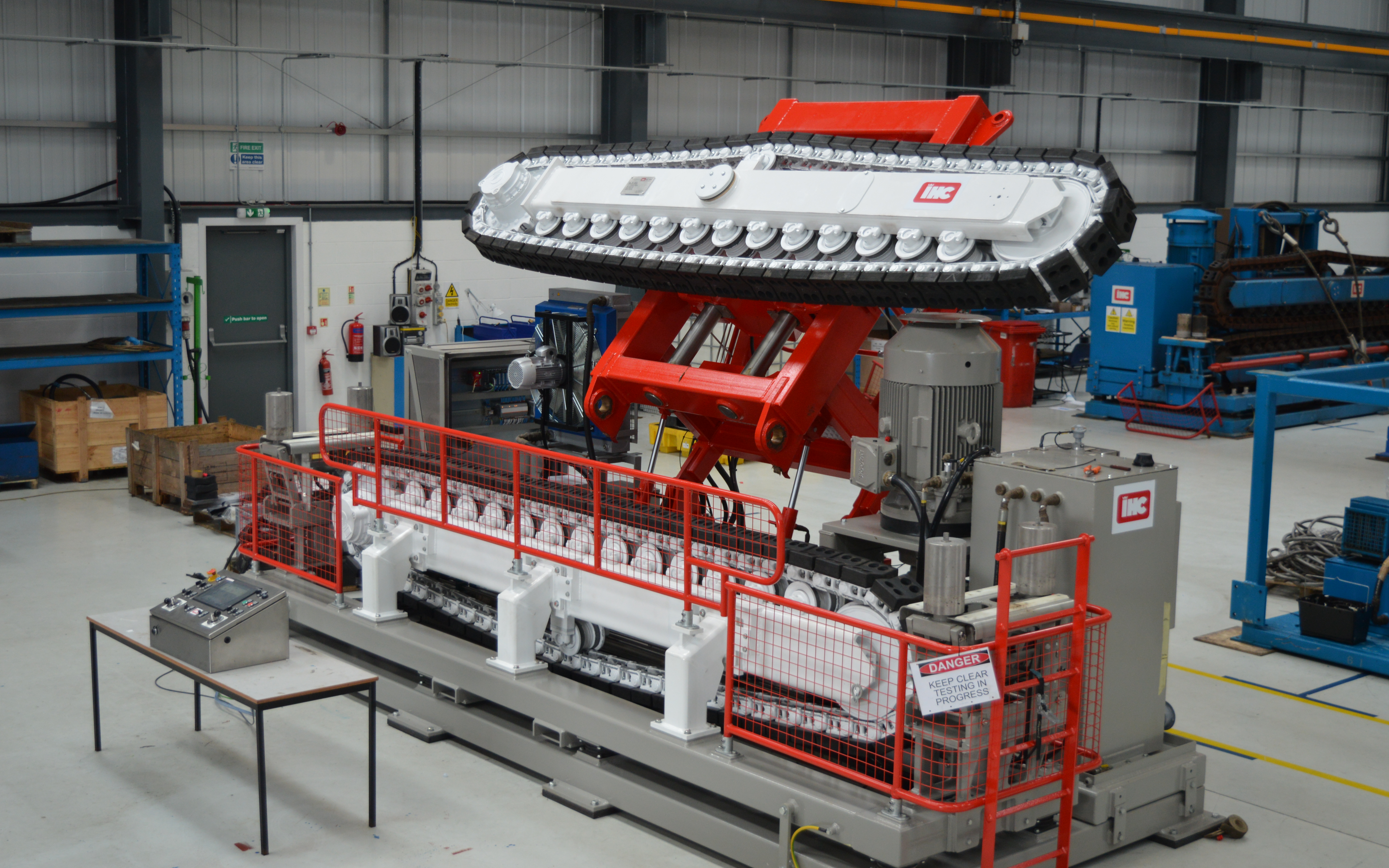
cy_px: 414
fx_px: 1798
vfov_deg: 27.1
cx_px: 695
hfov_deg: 42.2
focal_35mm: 48
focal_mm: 31
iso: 400
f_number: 4.5
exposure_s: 1/80
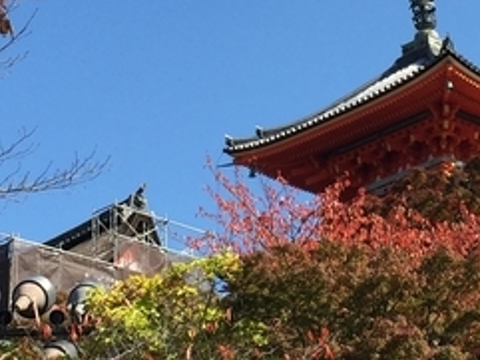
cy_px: 54
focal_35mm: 123
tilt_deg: +25.7
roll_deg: +2.1
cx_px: 331
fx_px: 1706
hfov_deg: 16.0
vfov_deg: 12.0
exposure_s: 1/1236
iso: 32
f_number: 2.2
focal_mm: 4.15
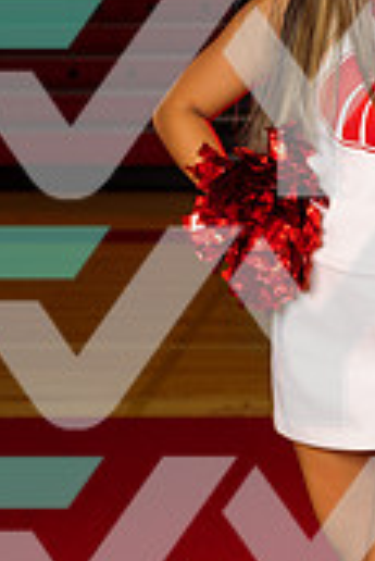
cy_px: 329
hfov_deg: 12.3
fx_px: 1715
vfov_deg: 18.6
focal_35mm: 110
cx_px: 395
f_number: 5
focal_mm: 42
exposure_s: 1/250
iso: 250
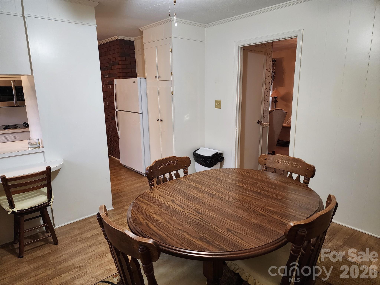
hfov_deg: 73.9
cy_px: 142
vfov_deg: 58.9
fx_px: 252
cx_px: 190
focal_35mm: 23
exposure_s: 1/120
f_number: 1.8
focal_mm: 6.4
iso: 640
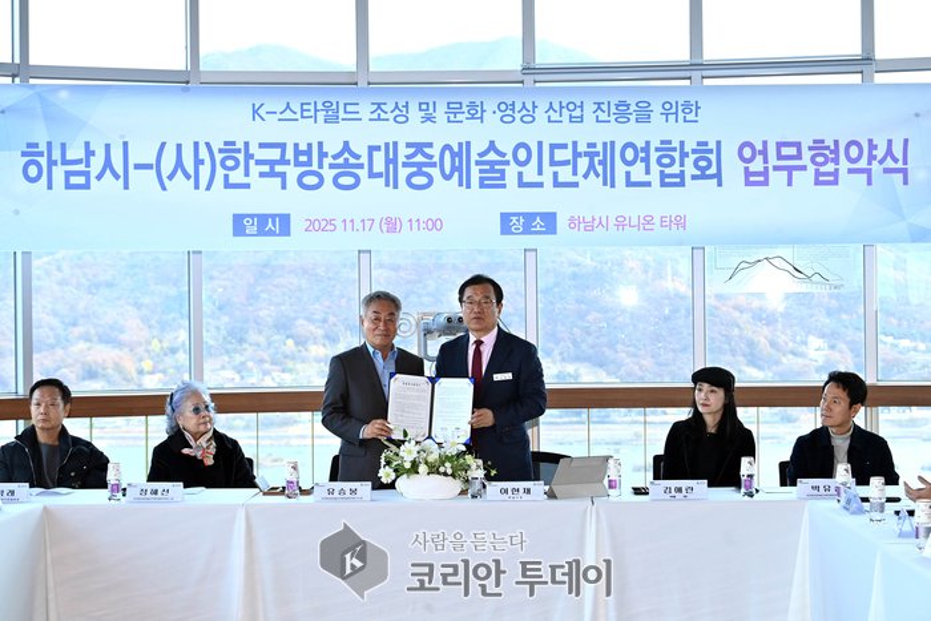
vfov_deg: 19.5
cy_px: 310
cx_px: 466
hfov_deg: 28.8
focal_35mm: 70
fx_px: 1811
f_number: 6.3
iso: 800
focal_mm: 70
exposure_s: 1/200
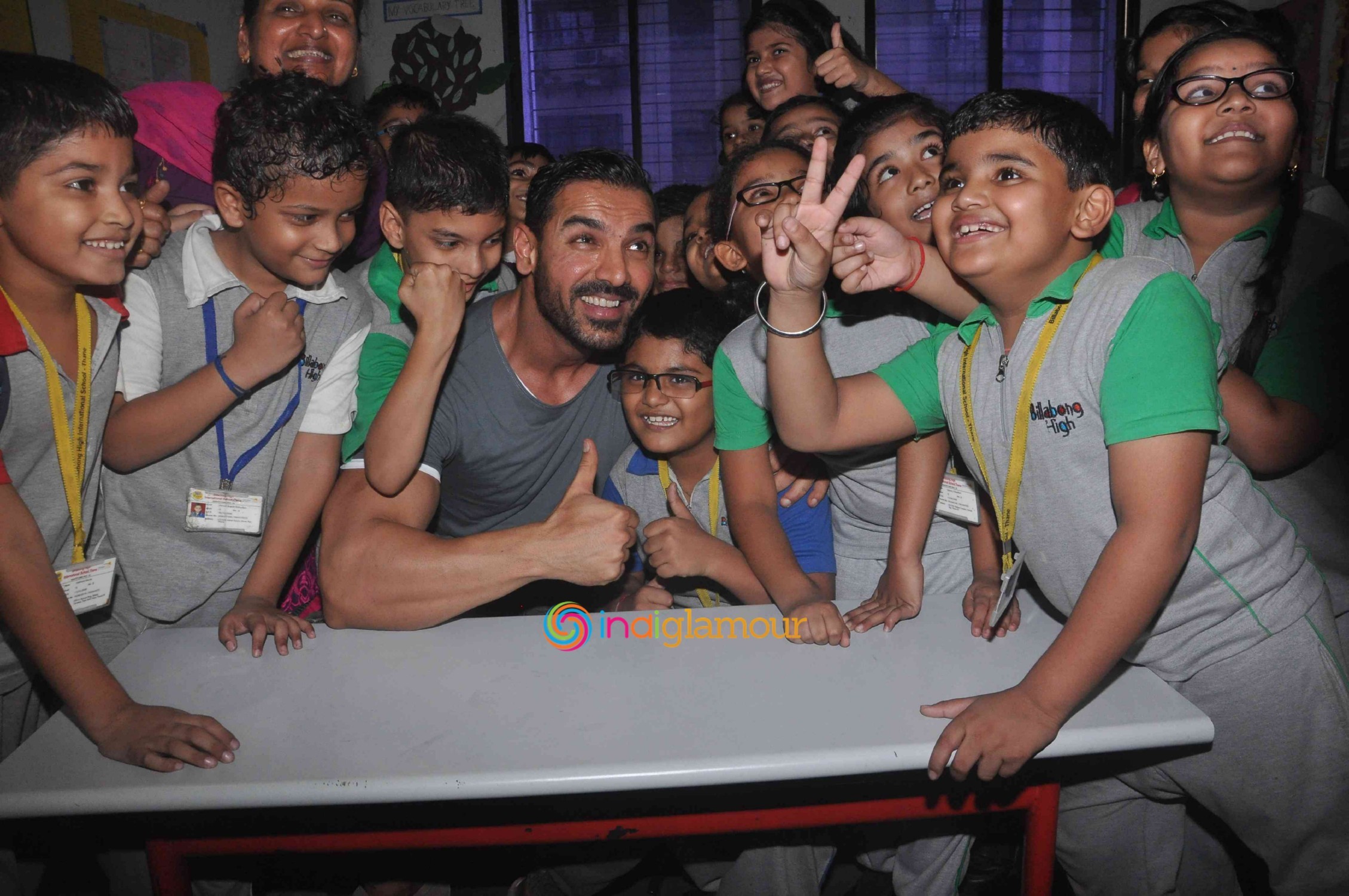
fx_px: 1011
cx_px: 674
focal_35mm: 27
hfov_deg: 67.4
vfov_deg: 47.8
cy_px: 448
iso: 1000
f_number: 10
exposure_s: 1/250
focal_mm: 18
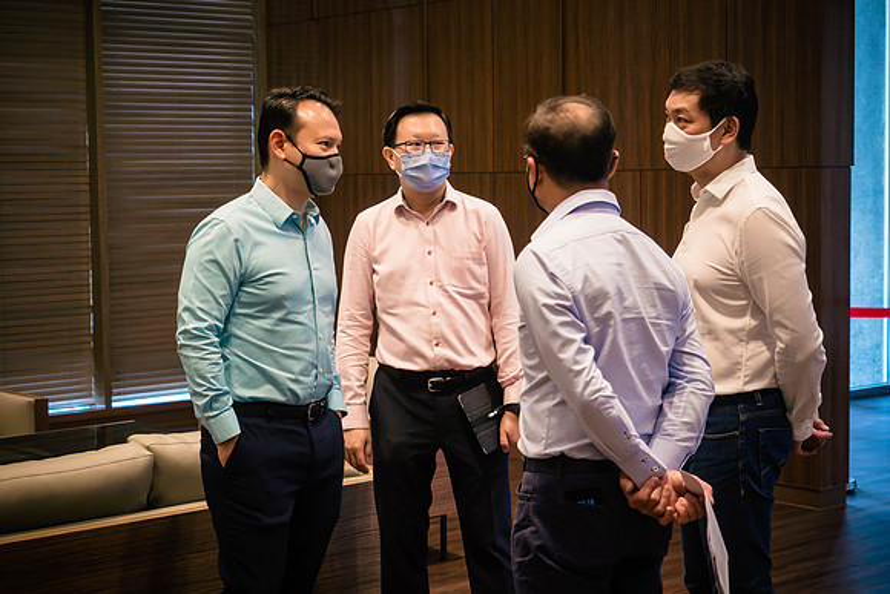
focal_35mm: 67
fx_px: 1646
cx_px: 445
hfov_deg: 30.3
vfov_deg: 20.5
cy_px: 297
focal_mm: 31
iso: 1600
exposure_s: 1/125
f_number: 2.8
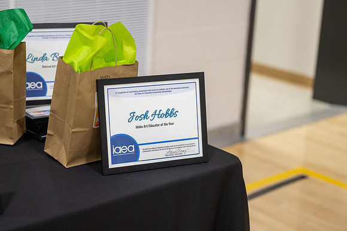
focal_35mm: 81
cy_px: 116
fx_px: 781
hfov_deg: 25.1
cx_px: 174
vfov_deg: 16.9
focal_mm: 81
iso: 2000
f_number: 2.8
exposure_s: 1/250
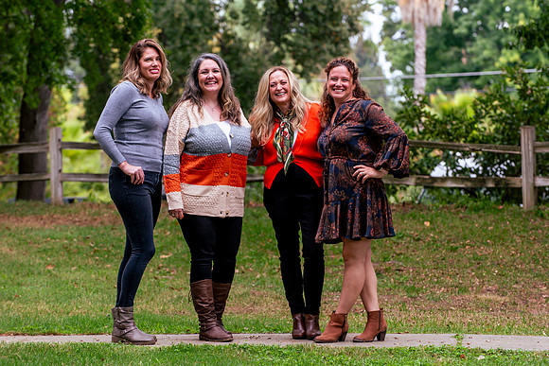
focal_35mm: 155
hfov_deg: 13.2
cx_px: 274
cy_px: 183
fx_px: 2364
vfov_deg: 8.9
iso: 200
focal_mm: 155
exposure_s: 1/250
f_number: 5.6
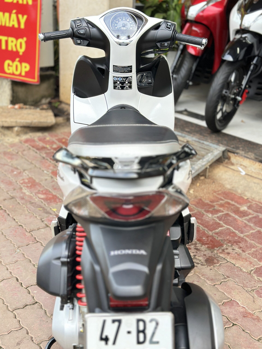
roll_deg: -4.2
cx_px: 131
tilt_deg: -22.5
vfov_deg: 39.7
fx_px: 484
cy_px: 174
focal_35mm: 48
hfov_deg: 30.3
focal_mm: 6.86
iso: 125
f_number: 1.78
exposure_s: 1/68
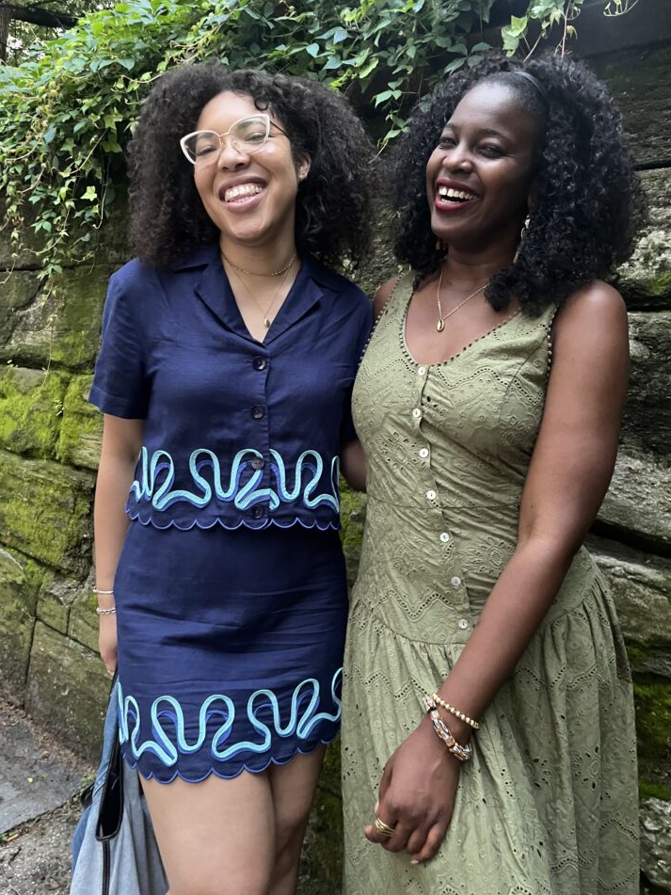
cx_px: 342
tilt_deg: -9.1
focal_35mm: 28
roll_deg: -1.5
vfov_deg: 63.4
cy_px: 443
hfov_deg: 49.7
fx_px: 724
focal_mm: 5.1
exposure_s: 1/30
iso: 640
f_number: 1.6
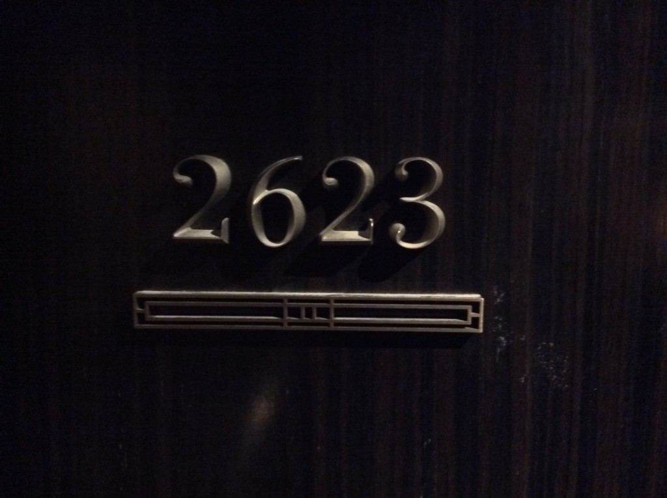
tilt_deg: -8.4
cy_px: 249
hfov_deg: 56.9
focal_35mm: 32
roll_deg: -0.3
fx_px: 616
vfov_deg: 44.1
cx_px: 334
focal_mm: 3.3
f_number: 2.4
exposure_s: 1/17
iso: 800
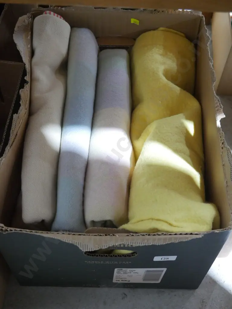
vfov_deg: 41.2
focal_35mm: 46
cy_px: 154
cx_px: 116
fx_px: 411
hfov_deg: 31.5
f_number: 5.1
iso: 3200
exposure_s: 1/30
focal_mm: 23
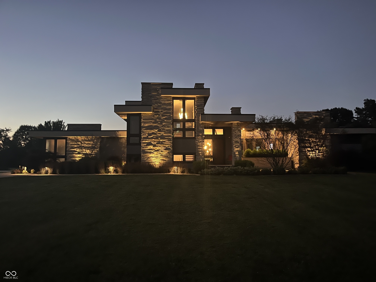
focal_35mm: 26
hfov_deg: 67.3
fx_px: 282
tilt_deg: +3.9
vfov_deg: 53.1
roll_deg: +1.3
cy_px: 141
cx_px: 188
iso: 640
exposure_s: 1/12
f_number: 1.6
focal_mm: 5.1
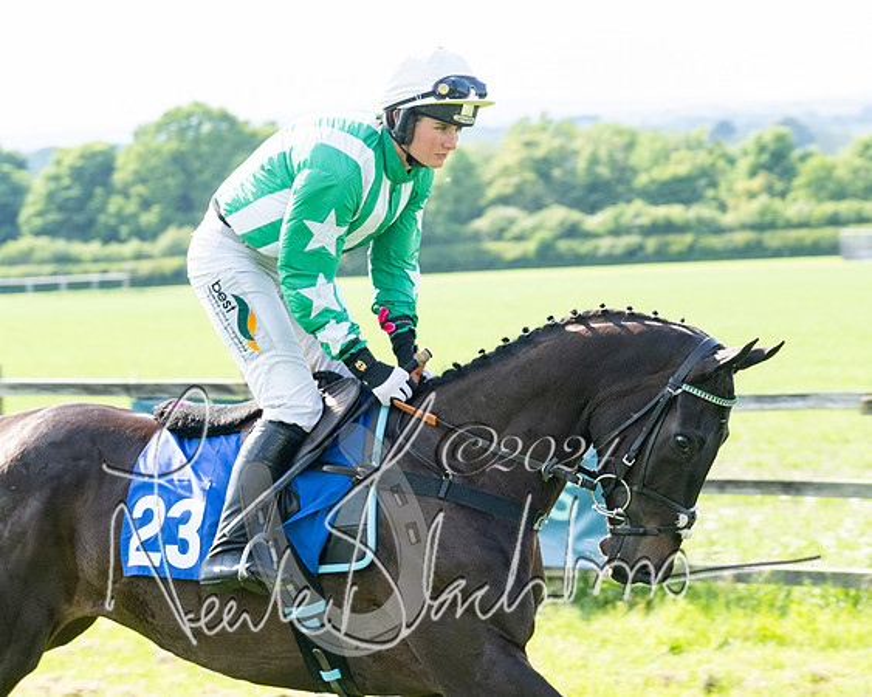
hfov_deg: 10.7
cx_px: 517
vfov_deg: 8.6
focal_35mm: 180
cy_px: 376
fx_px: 4653
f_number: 5
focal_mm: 79
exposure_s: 1/800
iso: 400
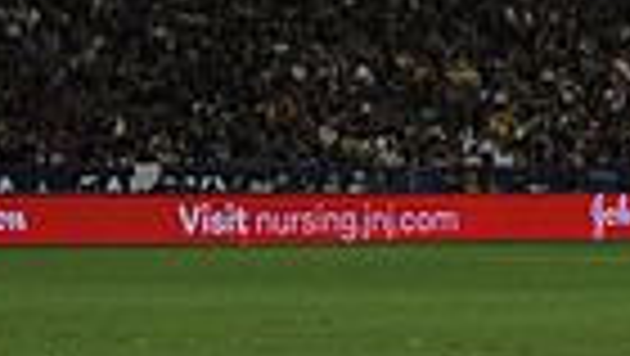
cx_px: 882
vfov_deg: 4.0
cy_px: -90
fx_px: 5066
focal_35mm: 303
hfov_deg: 7.0
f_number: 2.8
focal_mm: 70
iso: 1600
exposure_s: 1/2500
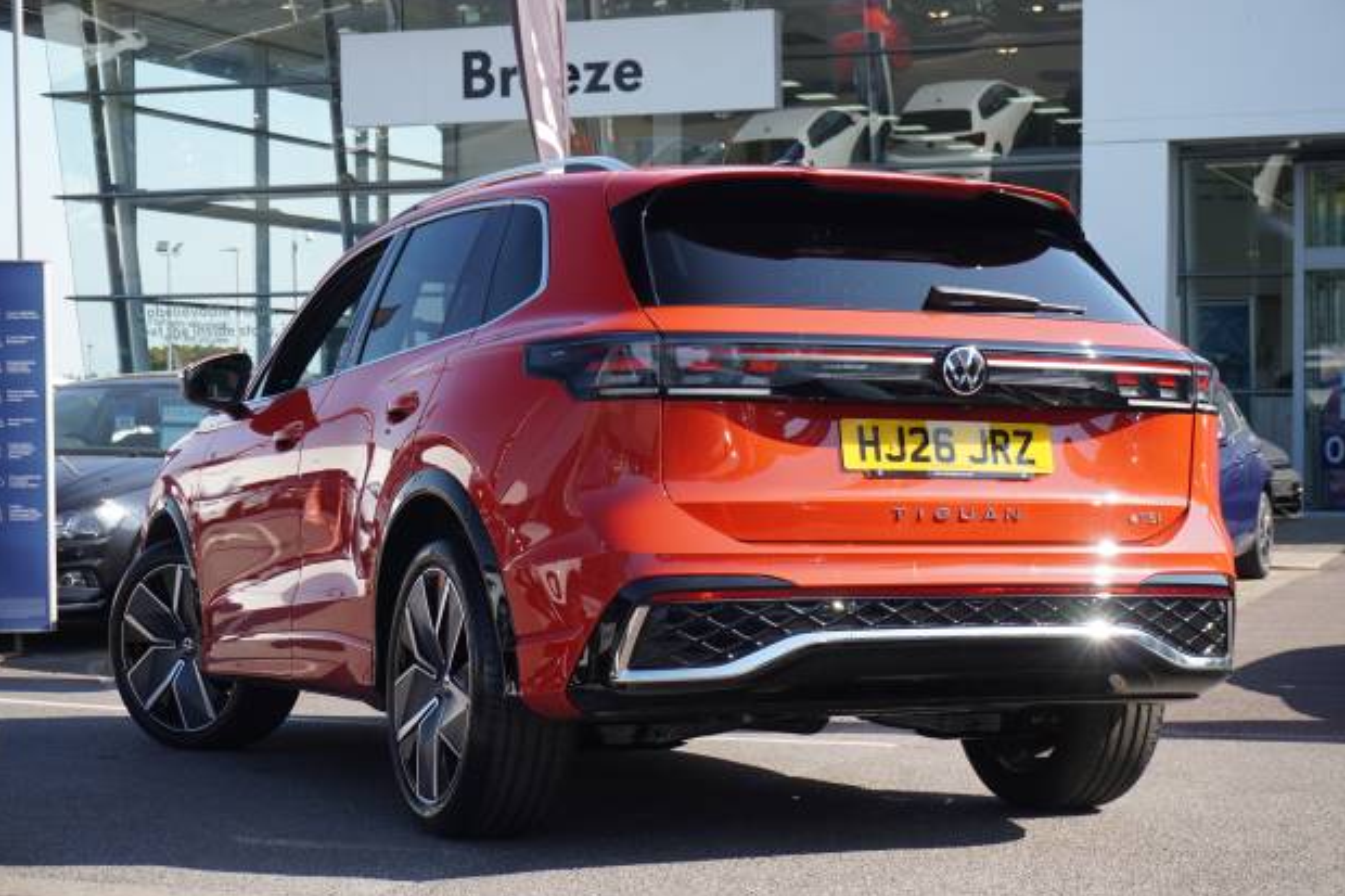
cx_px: 688
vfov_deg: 20.9
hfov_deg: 31.0
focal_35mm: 65
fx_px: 2428
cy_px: 460
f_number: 6.3
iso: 100
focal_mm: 42
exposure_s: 1/100
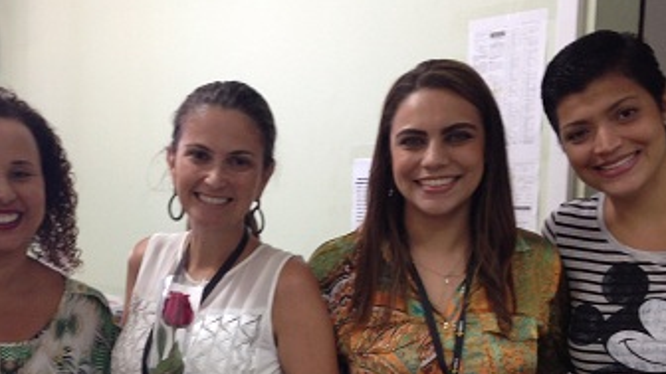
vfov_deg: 16.5
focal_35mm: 72
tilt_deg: -8.3
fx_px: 1271
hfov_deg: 29.1
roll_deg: +1.0
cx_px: 207
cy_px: 349
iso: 80
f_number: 2.4
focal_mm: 4.12
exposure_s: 1/20
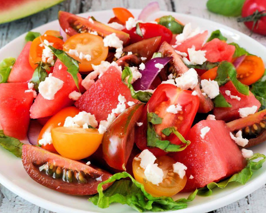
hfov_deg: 31.6
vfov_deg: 25.6
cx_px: 115
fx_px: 469
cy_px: 106
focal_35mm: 60
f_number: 11
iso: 100
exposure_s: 5
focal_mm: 35
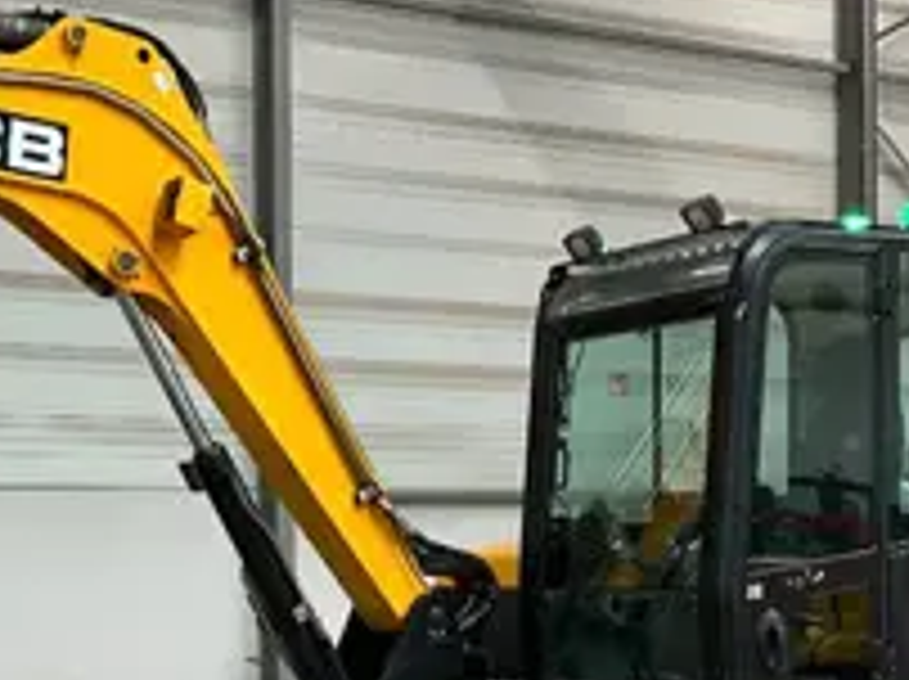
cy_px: 576
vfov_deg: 20.9
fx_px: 1810
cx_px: 176
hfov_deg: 27.6
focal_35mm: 69
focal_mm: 3
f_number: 1.8
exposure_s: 1/60
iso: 100
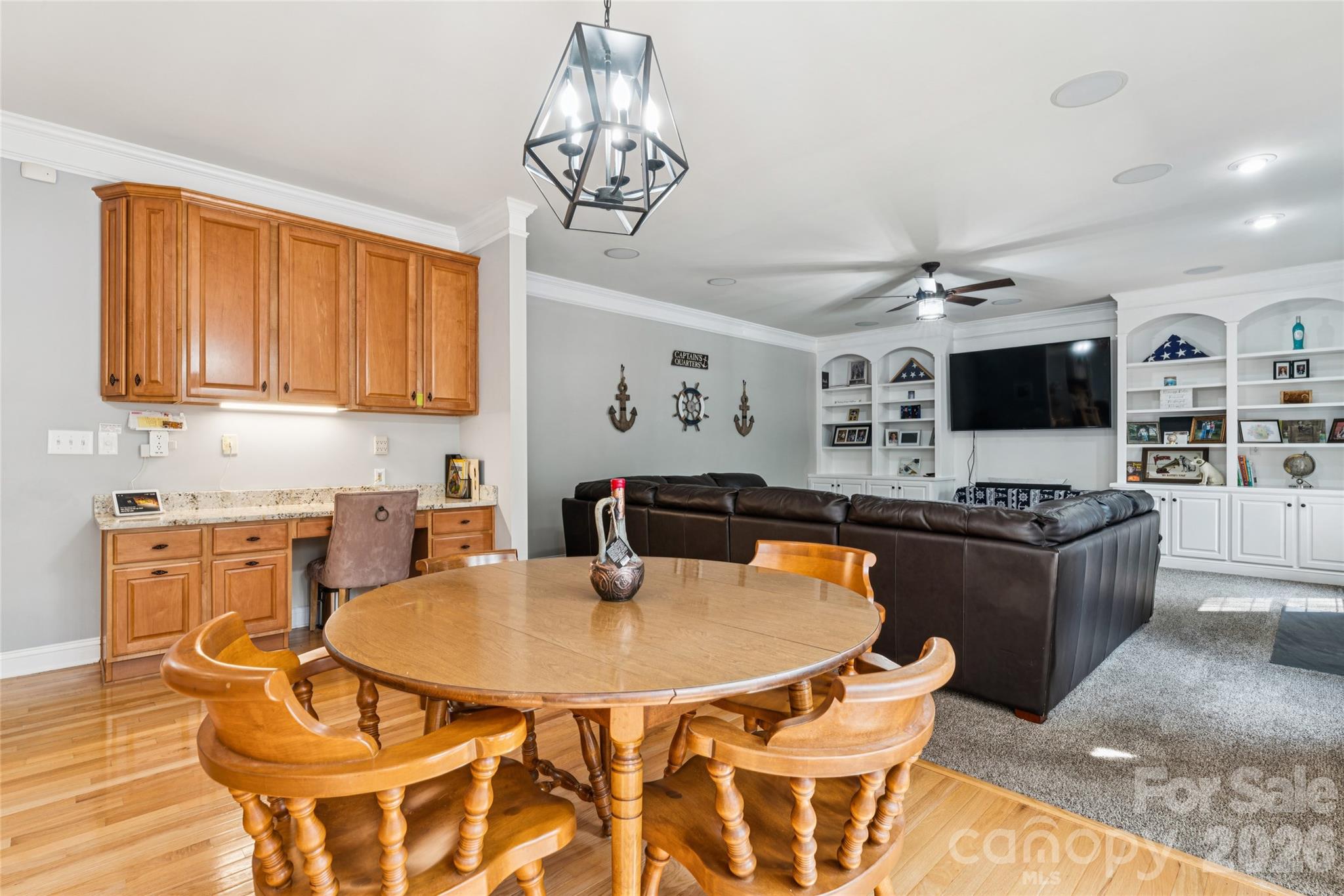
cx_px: 672
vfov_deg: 70.7
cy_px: 448
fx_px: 631
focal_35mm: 17
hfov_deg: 93.6
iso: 100
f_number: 13
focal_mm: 16.9
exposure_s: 1.6
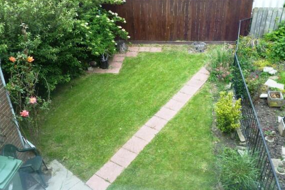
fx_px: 269
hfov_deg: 55.8
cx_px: 142
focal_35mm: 34
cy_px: 86
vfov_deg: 38.8
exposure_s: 1/100
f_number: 2.9
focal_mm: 5.7
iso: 100
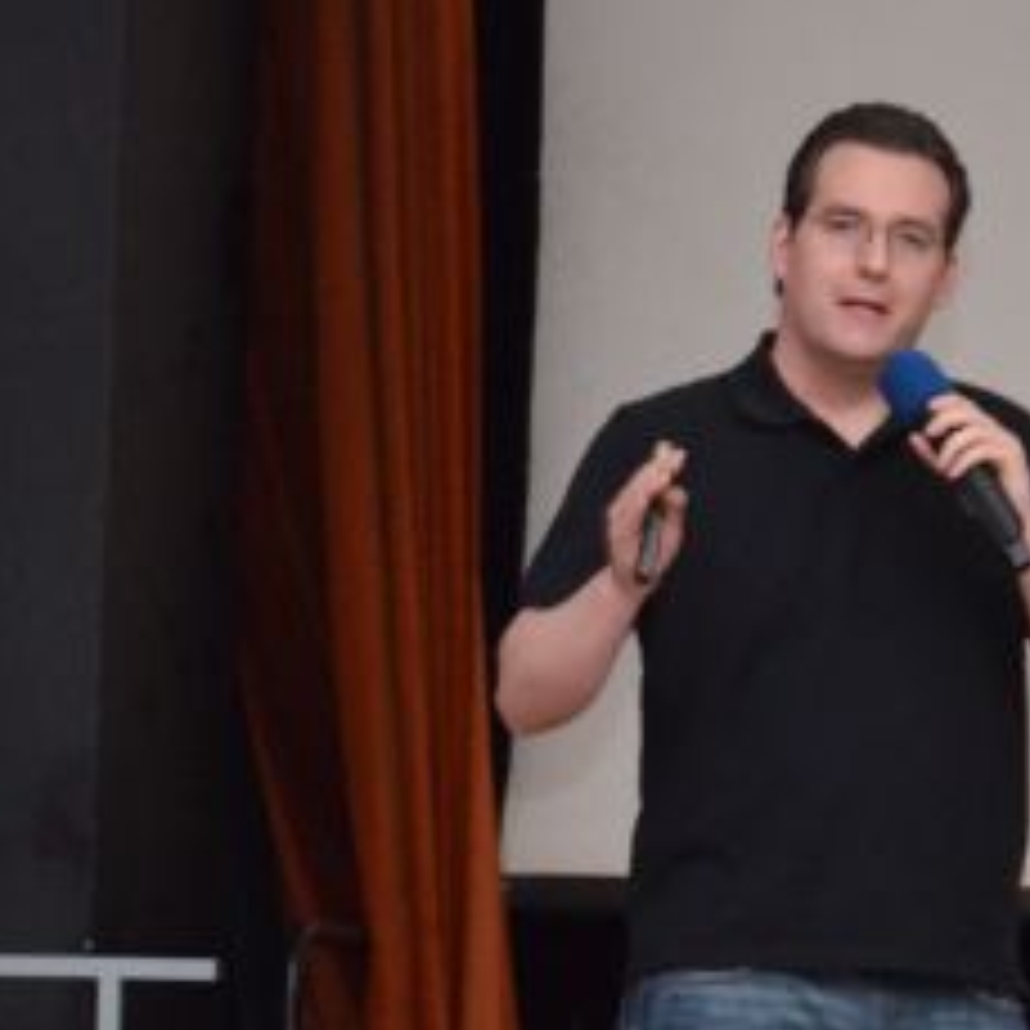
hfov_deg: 8.2
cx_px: 859
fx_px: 7170
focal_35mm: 213
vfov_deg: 8.2
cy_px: 679
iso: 3200
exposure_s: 1/60
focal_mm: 48
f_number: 4.8
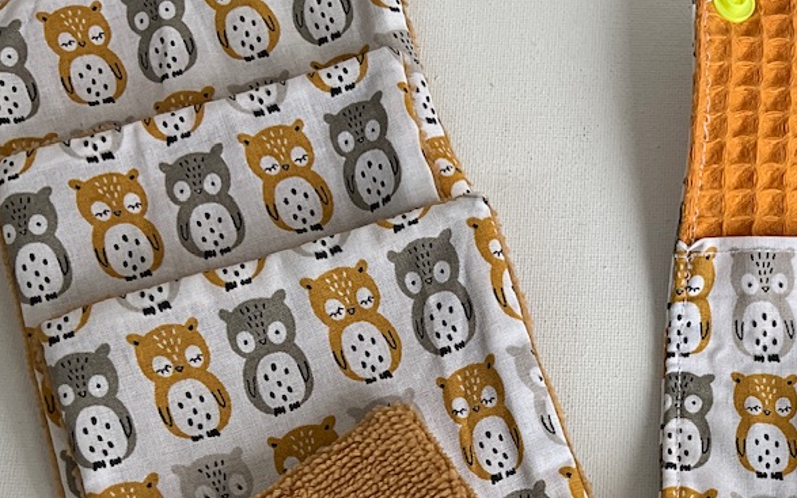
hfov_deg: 29.7
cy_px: 471
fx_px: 1455
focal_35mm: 67
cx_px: 669
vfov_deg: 19.0
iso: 25
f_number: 1.8
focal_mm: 3
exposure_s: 1/276
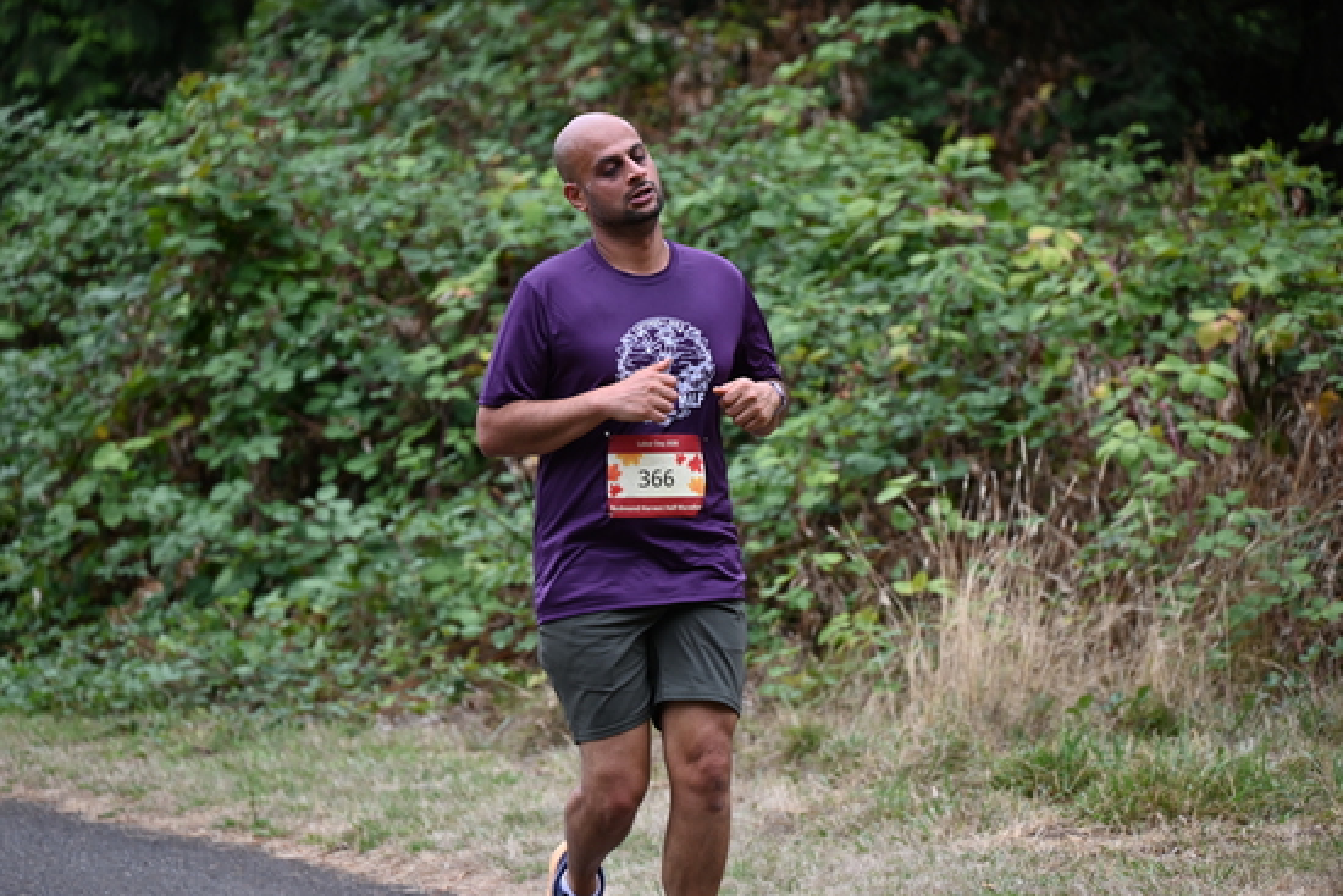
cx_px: 672
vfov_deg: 6.9
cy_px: 448
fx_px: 7463
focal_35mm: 200
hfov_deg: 10.3
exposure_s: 1/400
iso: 400
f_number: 6.3
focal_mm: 200
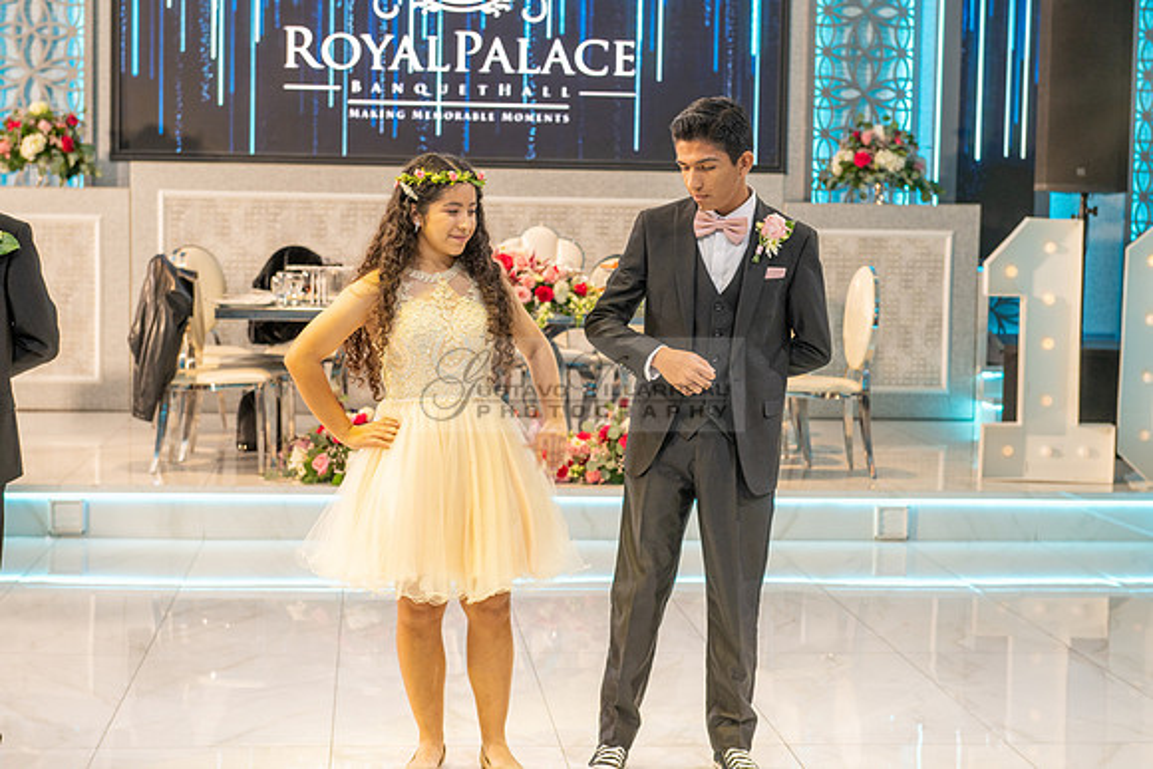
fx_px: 2114
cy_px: 384
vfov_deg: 20.6
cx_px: 576
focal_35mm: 66
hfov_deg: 30.5
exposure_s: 1/125
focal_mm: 66
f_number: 5
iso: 1000
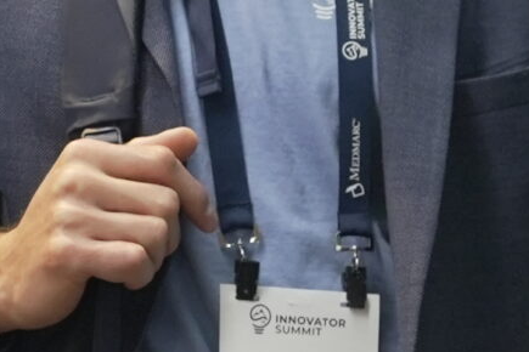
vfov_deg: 3.7
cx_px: 600
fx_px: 5451
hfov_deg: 5.5
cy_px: 86
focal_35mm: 371
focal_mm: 63
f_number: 4
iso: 3200
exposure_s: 1/30
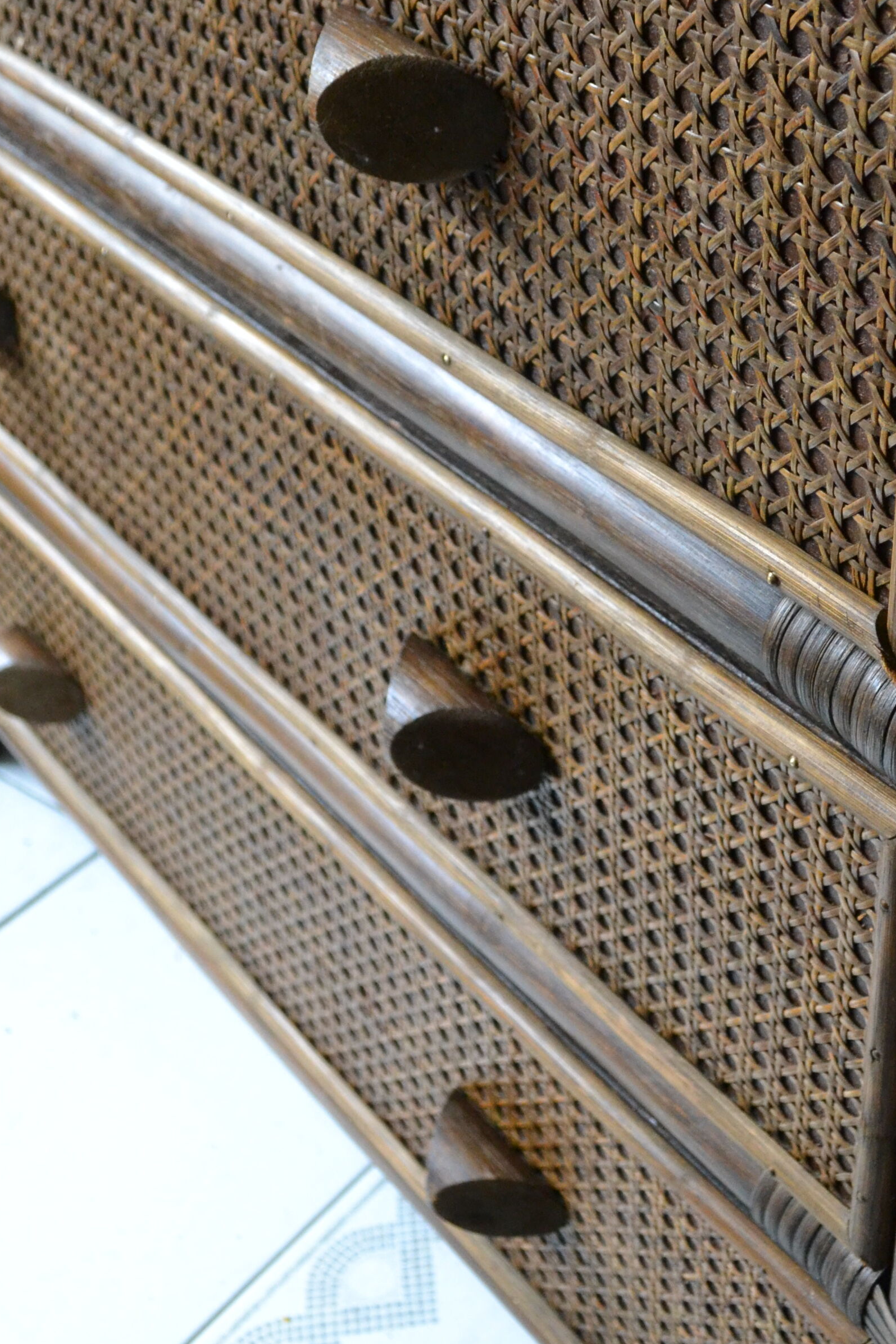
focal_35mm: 52
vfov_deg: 38.1
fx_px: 1941
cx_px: 684
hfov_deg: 25.6
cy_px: 546
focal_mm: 18
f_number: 4.5
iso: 1600
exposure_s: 1/80
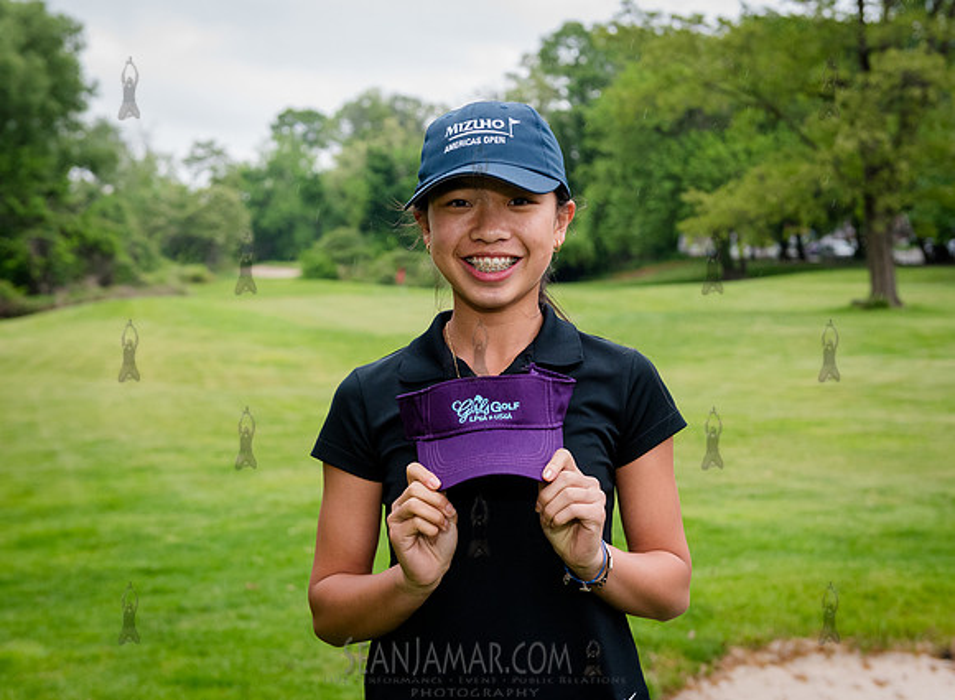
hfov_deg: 30.0
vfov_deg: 22.2
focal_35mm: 65
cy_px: 350
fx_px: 1785
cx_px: 466
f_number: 4.5
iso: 1600
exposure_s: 1/200
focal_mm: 55
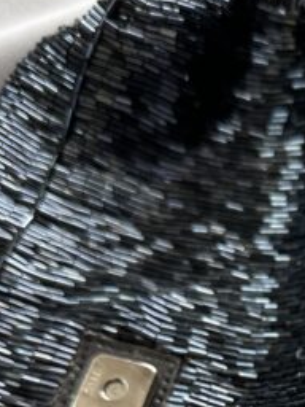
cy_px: 512
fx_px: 881
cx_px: 364
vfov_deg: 23.4
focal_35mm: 75
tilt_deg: -63.4
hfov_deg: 18.6
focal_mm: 6.86
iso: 80
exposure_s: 1/323
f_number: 1.78
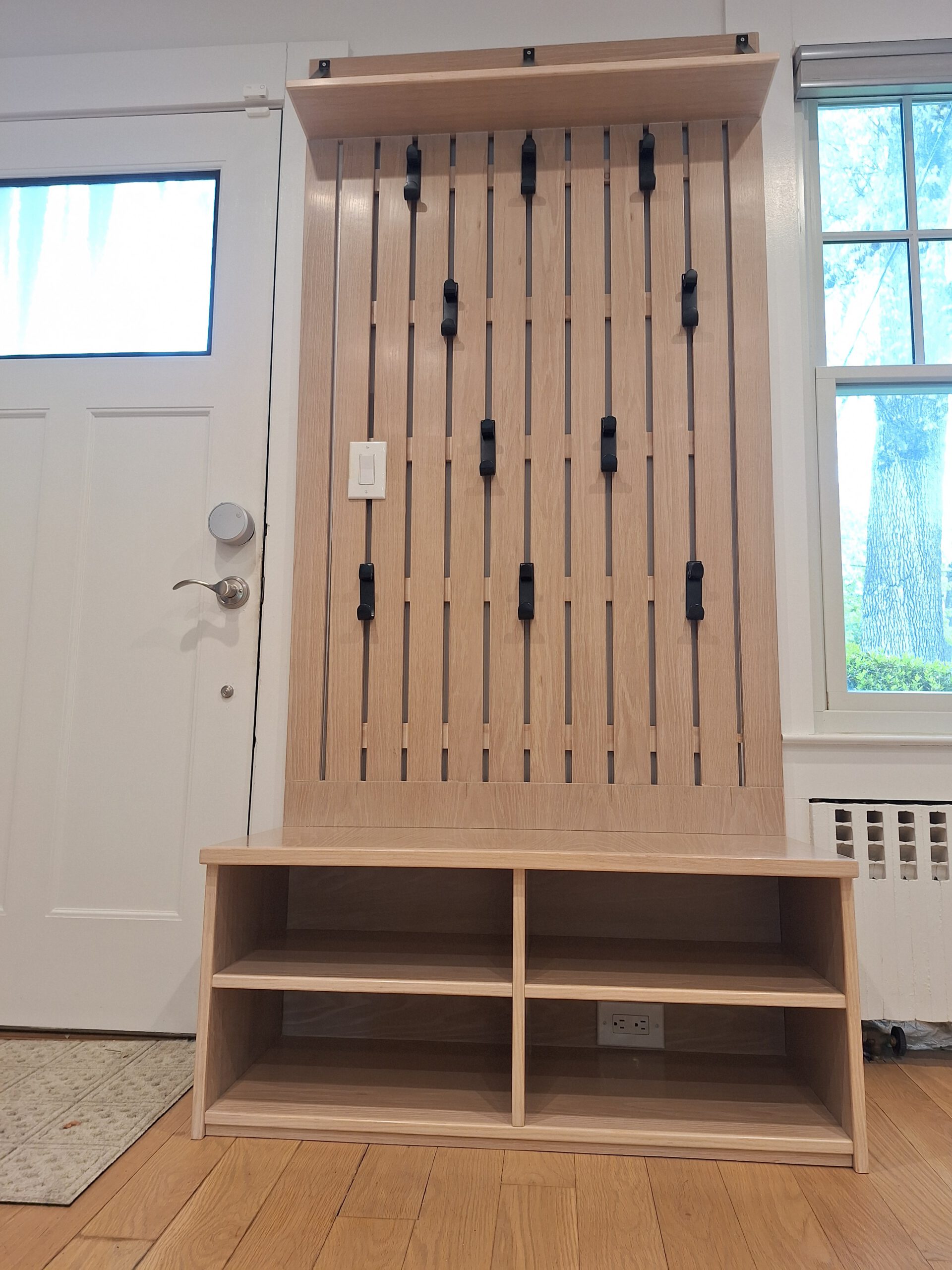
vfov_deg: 73.9
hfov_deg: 58.9
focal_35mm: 23
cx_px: 476
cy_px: 635
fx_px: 843
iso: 64
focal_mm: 5.54
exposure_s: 1/40
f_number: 1.8
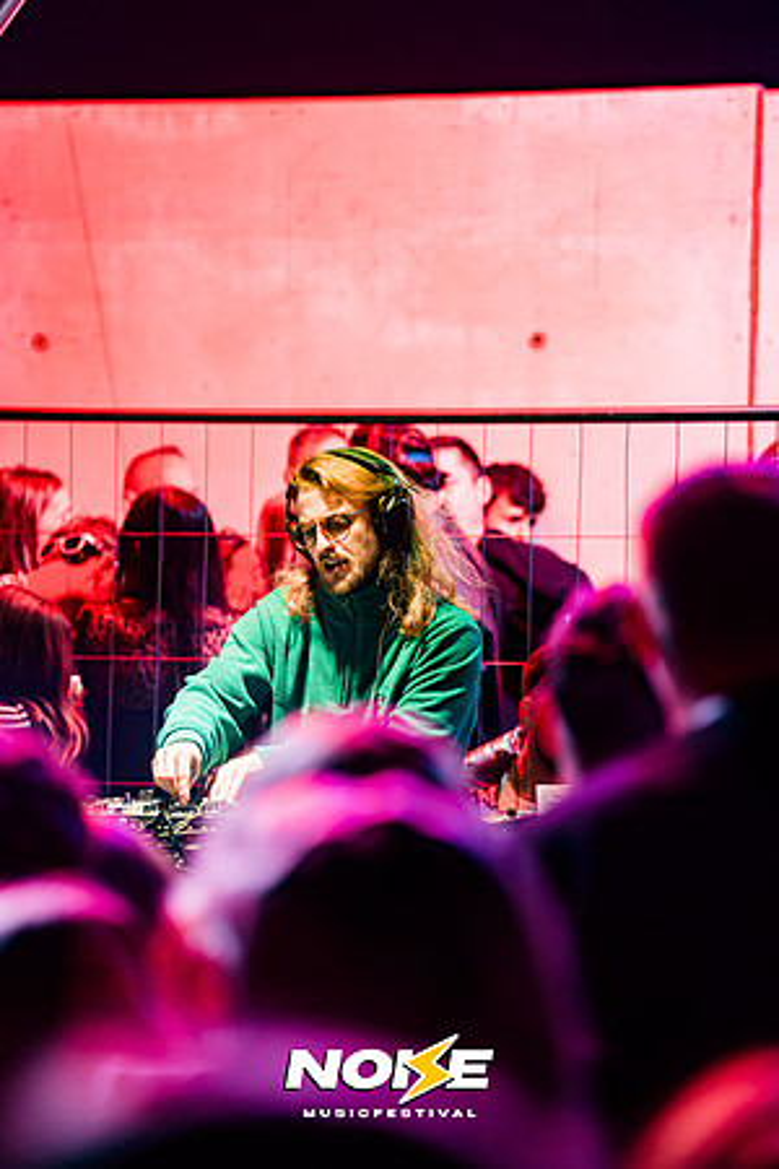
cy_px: 584
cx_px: 390
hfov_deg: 9.1
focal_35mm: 150
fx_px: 4868
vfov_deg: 13.7
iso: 1250
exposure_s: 1/160
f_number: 2.8
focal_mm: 150
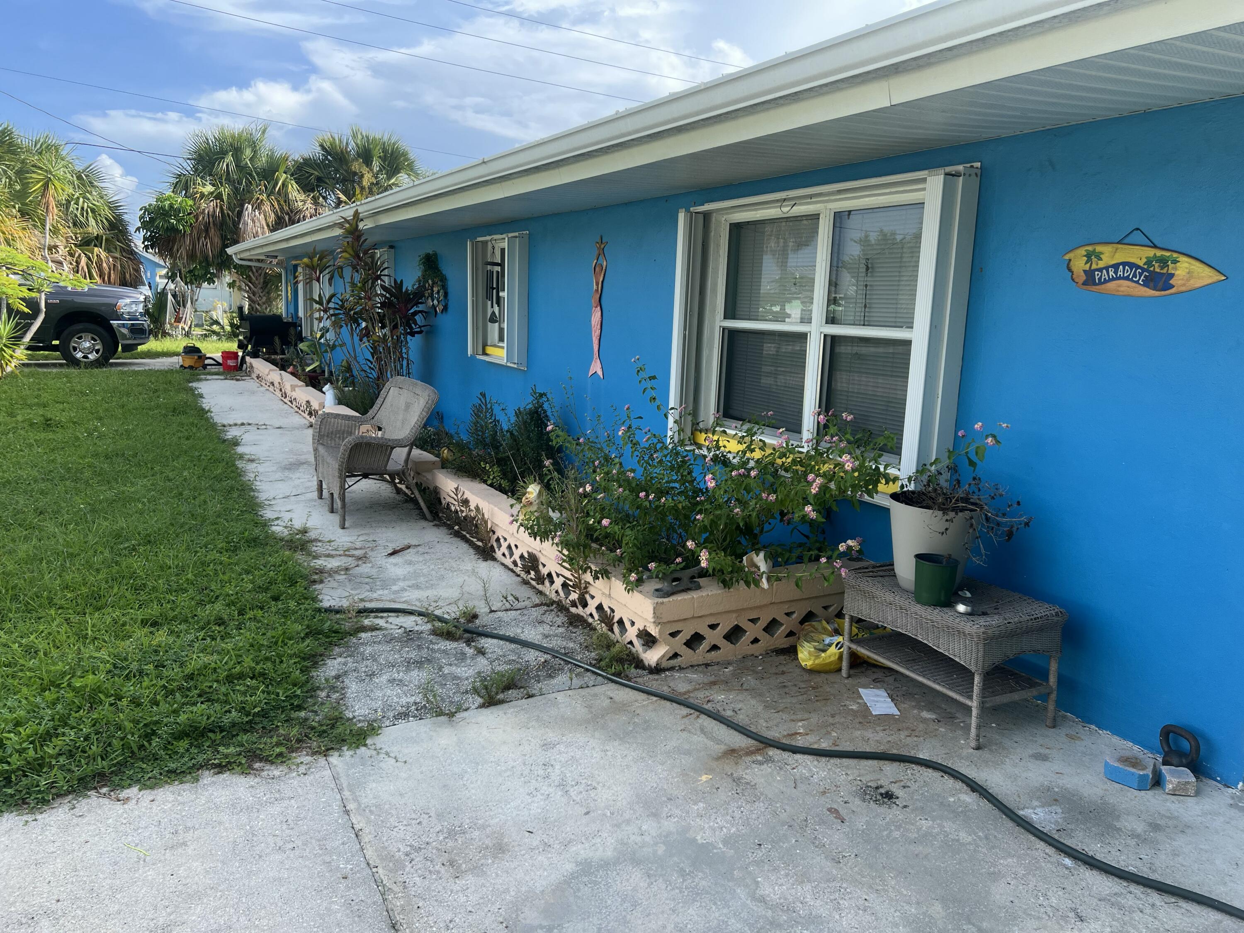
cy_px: 466
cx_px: 622
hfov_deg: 67.3
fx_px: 934
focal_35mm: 26
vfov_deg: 53.1
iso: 50
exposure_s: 1/1058
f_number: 1.5
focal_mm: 5.7
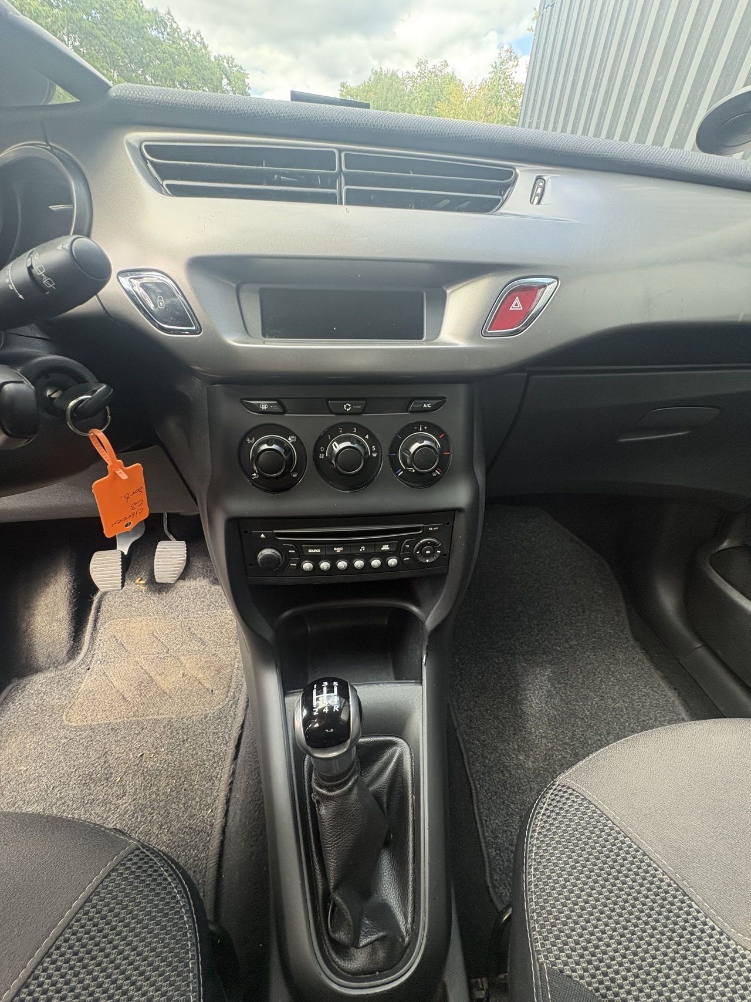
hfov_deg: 85.7
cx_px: 376
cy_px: 501
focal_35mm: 14
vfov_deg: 102.1
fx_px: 405
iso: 200
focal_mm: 2.22
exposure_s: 1/99
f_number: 2.2
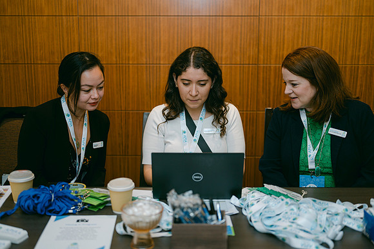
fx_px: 519
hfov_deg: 39.6
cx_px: 187
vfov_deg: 27.0
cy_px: 124
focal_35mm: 50
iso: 500
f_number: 2
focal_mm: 50
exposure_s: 1/125
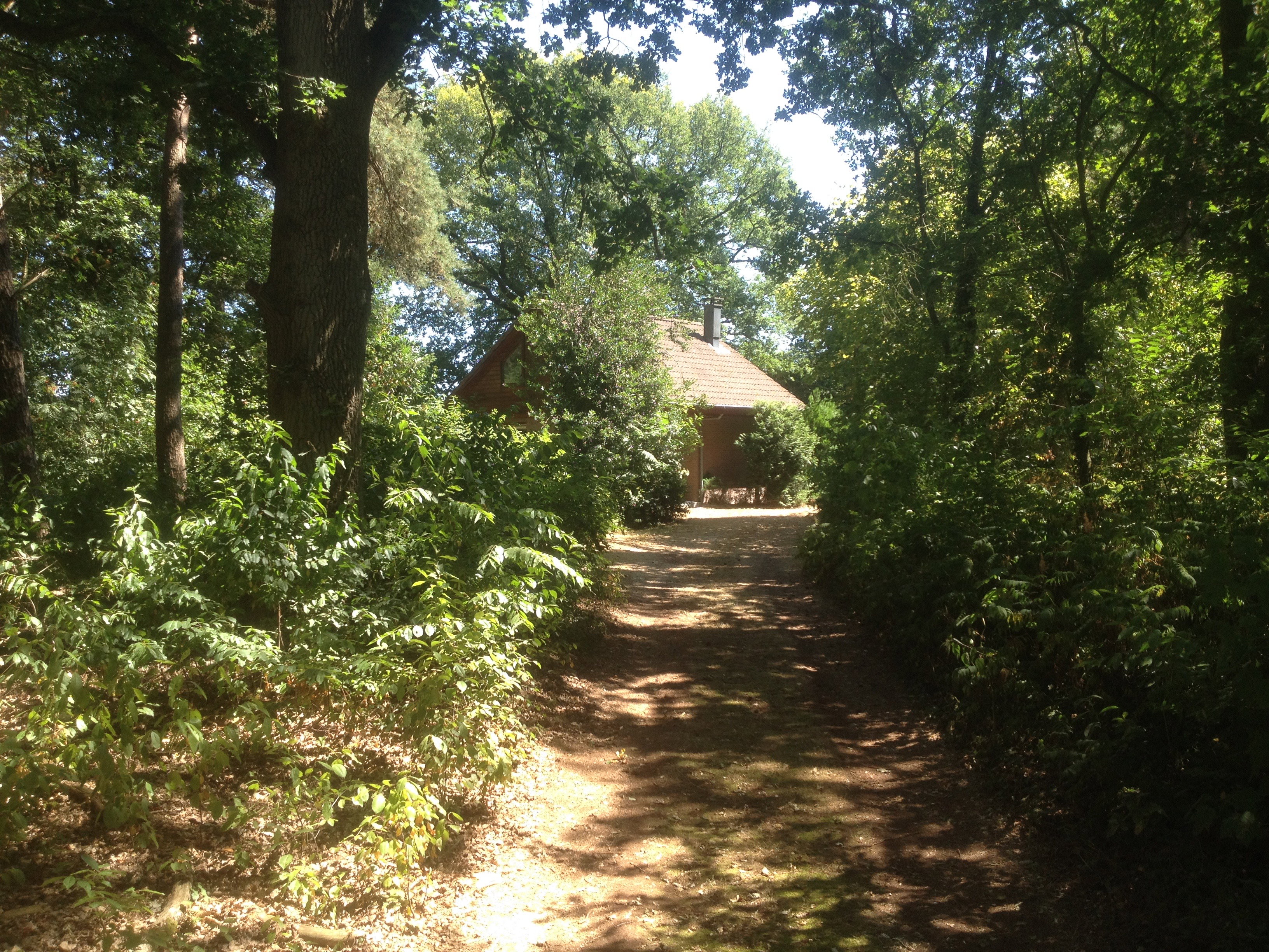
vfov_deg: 40.7
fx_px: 1283
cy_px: 476
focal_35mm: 35
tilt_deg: -4.9
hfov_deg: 52.6
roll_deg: -0.4
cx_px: 634
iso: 50
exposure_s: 1/205
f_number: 2.4
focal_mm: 4.28
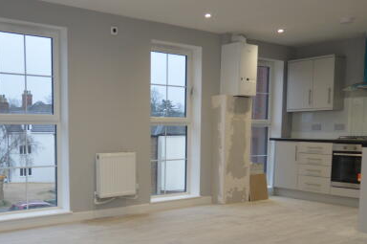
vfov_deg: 32.9
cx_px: 119
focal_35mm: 40
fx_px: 407
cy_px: 173
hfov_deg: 47.6
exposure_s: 1/60
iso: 500
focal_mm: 10
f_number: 4
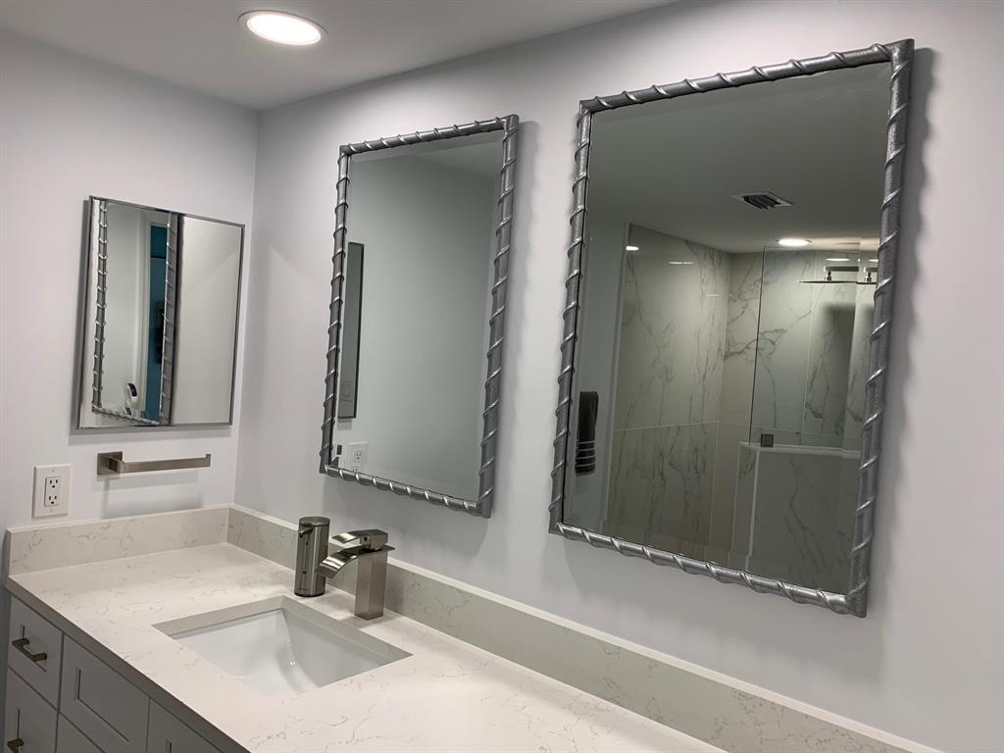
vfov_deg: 53.1
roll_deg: -4.6
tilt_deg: -2.4
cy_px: 376
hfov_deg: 67.3
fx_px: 754
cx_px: 502
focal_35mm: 26
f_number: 1.8
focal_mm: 4.25
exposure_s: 1/120
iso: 64
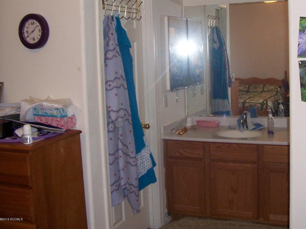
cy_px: 75
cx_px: 206
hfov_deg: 40.7
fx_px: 407
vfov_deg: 31.3
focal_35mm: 46
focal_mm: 5.6
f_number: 2.7
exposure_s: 1/60
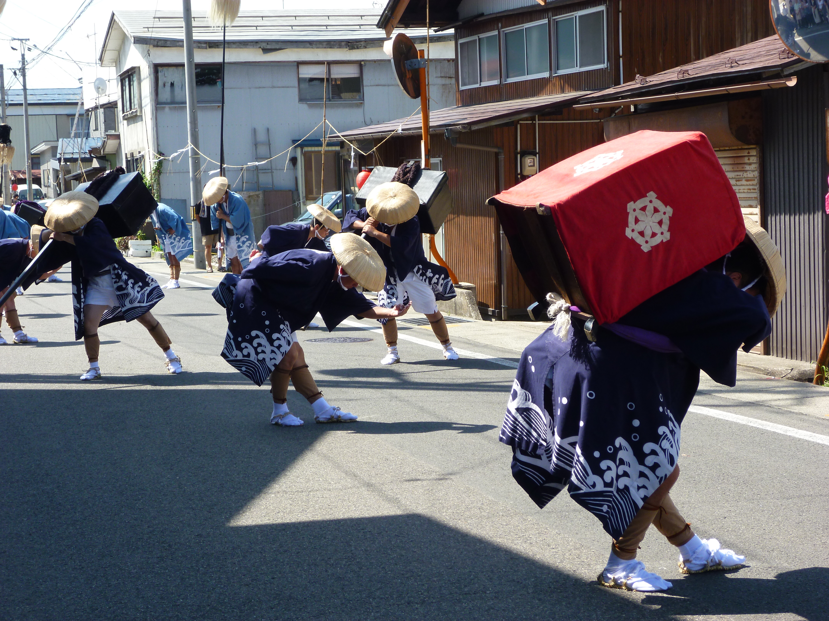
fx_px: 1724
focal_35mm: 72
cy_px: 310
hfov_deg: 27.0
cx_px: 414
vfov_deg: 20.4
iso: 80
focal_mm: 12.9
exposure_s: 1/200
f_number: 4.8
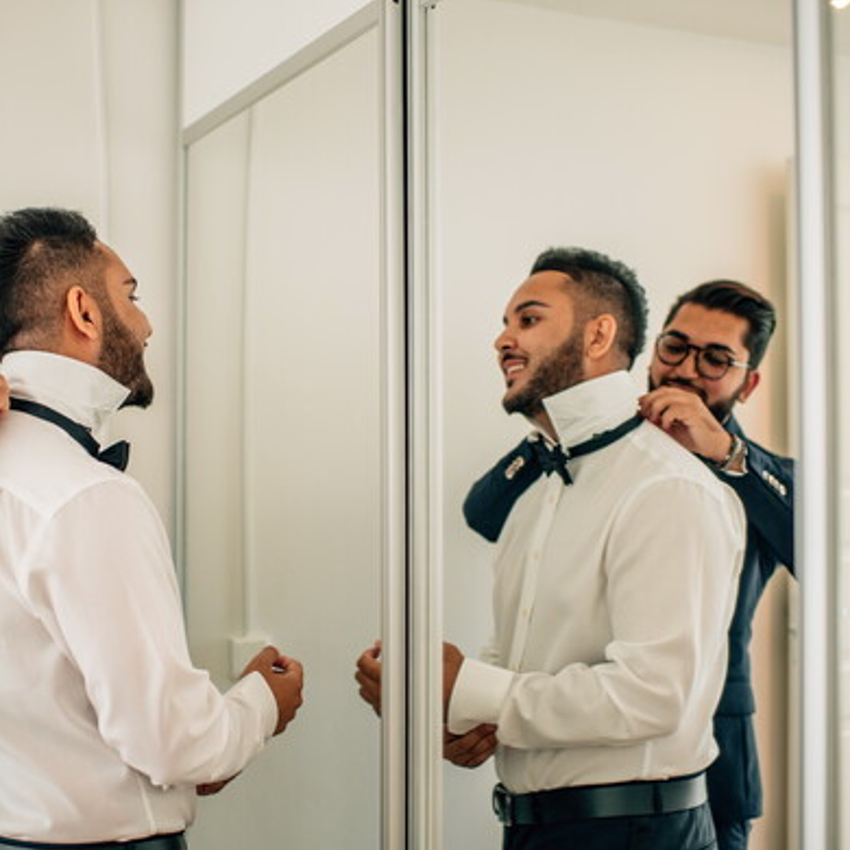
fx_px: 1250
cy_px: 427
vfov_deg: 37.6
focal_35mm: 45
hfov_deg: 37.2
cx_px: 292
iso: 400
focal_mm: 35
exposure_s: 1/400
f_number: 2.2
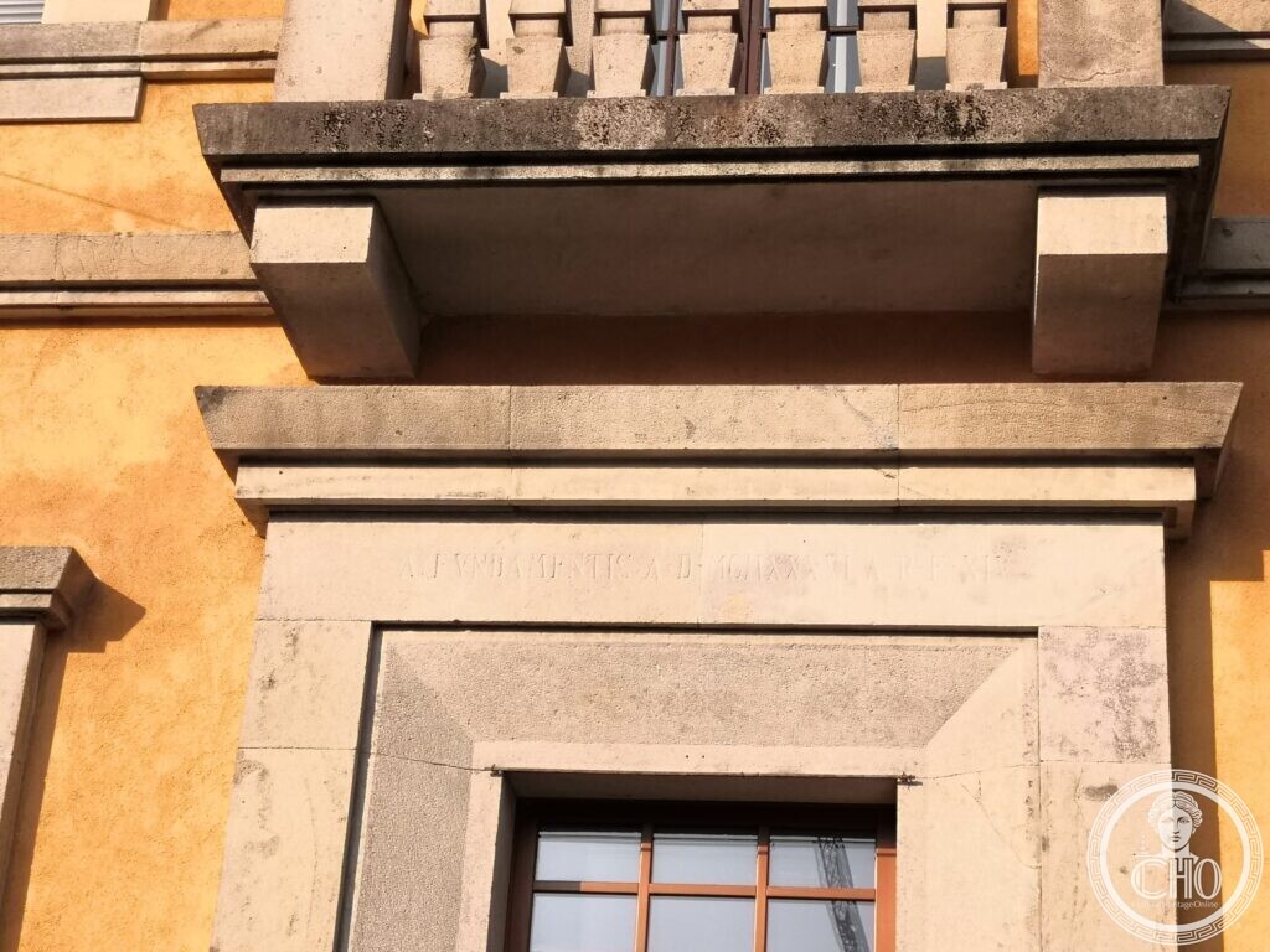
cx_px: 635
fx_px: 2421
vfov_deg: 22.3
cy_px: 476
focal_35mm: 66
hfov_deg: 29.4
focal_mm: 3.95
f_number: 1.8
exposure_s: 1/1166
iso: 50
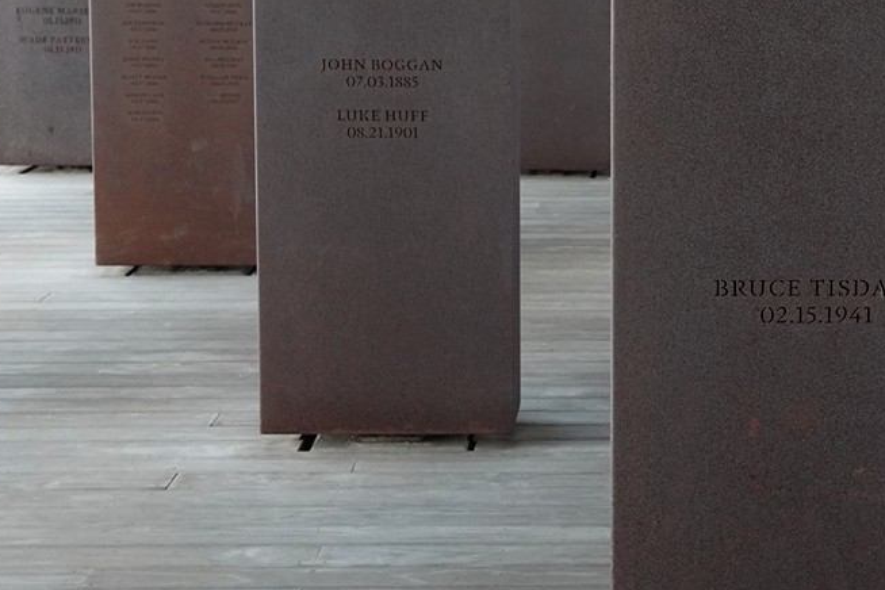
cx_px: 813
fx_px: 2483
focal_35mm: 101
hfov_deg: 19.8
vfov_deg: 13.5
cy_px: 131
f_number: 7.1
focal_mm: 33
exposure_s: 1/100
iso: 3200
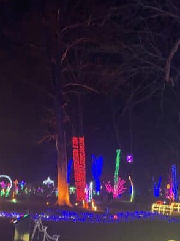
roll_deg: +1.4
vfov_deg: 35.3
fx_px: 367
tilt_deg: -0.4
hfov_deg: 26.4
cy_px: 183
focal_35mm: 53
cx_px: 171
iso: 640
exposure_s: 1/30
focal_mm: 4.2
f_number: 1.6
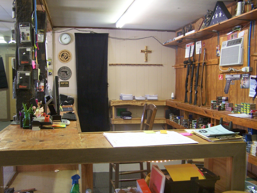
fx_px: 282
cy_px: 96
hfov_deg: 49.0
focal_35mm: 38
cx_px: 128
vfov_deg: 37.7
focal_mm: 6.3
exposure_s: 1/15
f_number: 2.8
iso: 140
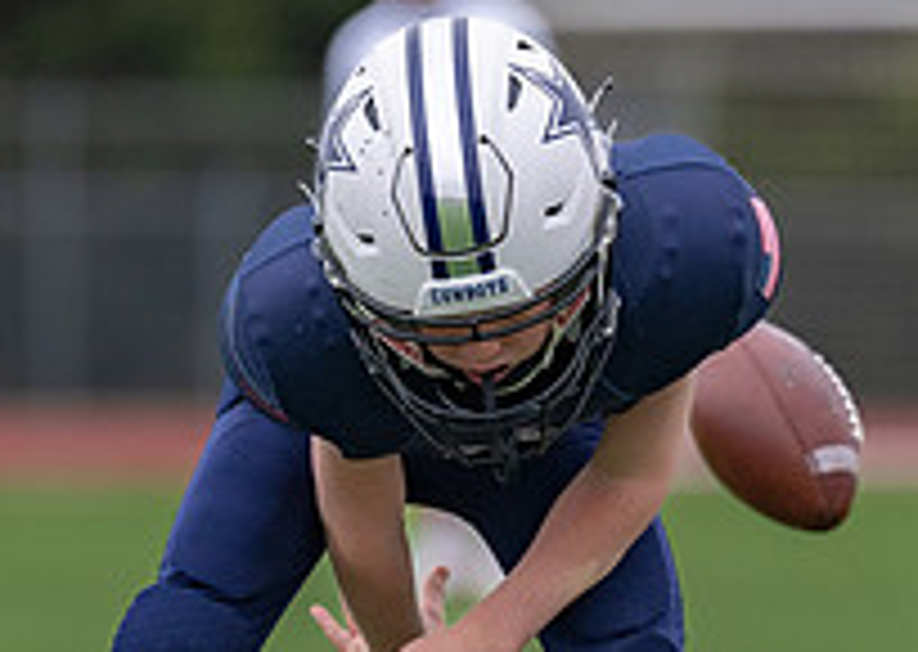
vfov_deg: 2.1
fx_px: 17830
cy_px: 446
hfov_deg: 2.9
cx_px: 446
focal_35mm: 685
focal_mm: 200
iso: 640
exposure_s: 1/1000
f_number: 2.8
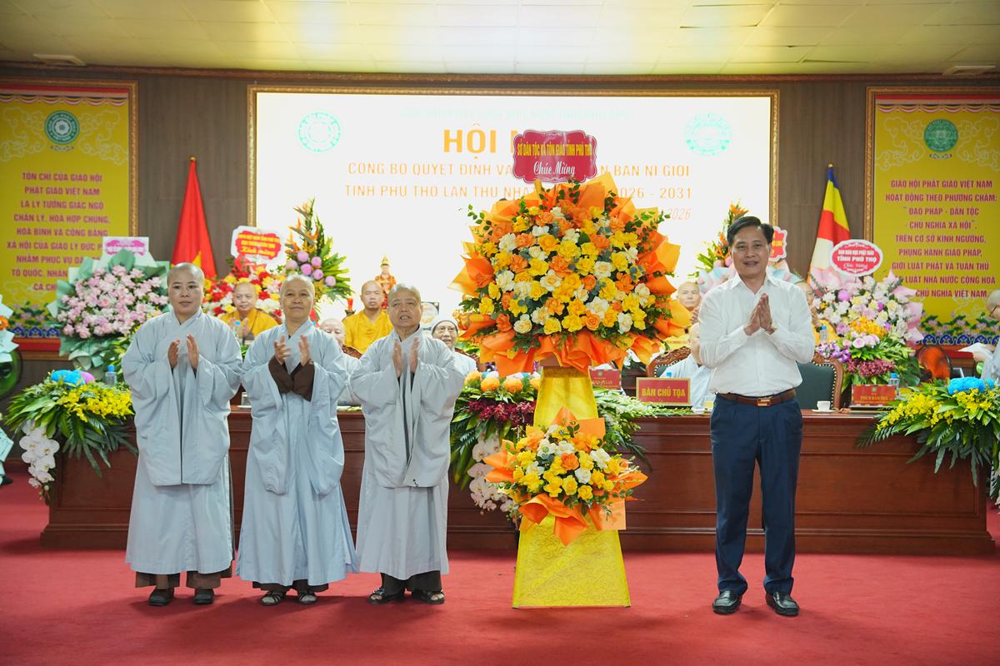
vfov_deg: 29.9
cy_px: 333
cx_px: 500
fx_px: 1250
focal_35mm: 45
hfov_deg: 43.6
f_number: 3.2
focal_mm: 45
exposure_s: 1/125
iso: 4000
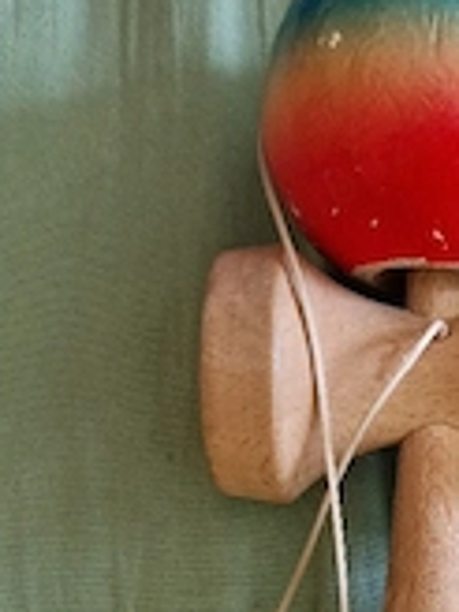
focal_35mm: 56
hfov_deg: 25.2
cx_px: 422
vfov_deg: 33.4
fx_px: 990
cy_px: 489
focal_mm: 5.4
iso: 400
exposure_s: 1/100
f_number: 1.8
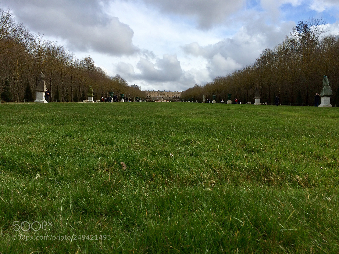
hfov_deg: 61.7
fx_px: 284
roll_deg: -1.3
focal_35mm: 29
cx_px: 170
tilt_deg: -2.9
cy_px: 127
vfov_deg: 48.2
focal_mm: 4.15
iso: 32
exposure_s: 1/2053
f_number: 2.2
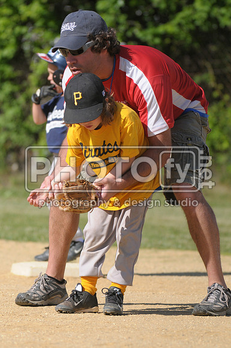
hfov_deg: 4.6
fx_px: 2896
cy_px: 174
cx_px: 116
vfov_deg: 6.9
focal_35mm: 300
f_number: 4
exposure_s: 1/5000
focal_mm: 200
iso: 640
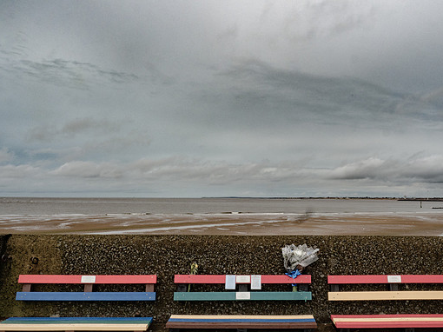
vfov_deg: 43.9
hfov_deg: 56.4
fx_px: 409
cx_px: 264
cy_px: 197
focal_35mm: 32
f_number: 20
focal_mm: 12
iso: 320
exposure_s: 1/60
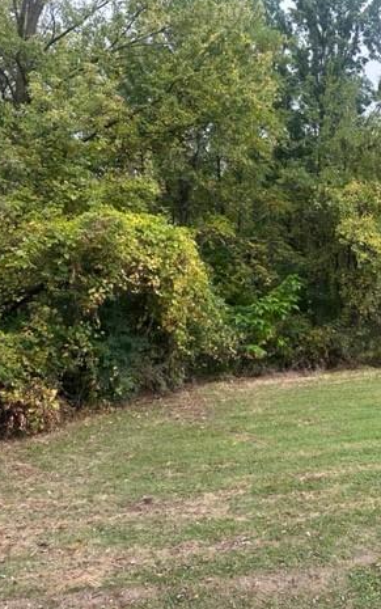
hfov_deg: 32.6
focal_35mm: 35
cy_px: 305
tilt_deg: +2.7
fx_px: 581
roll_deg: +0.8
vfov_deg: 55.3
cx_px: 403
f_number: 1.78
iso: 80
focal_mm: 6.86
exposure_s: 1/279
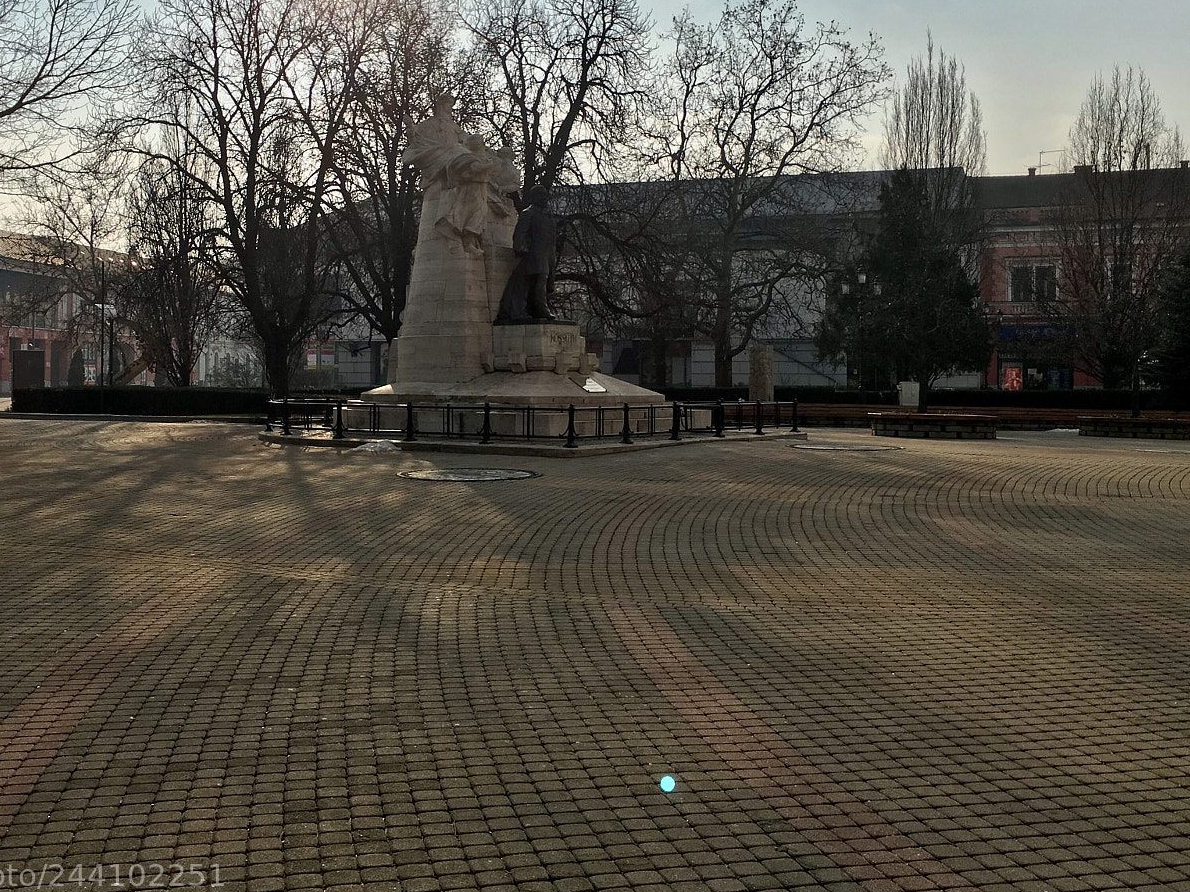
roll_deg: -0.4
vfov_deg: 36.7
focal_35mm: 39
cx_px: 502
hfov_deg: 47.7
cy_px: 354
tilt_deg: +2.3
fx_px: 1340
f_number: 2.2
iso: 25
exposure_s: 1/5128
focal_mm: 4.15
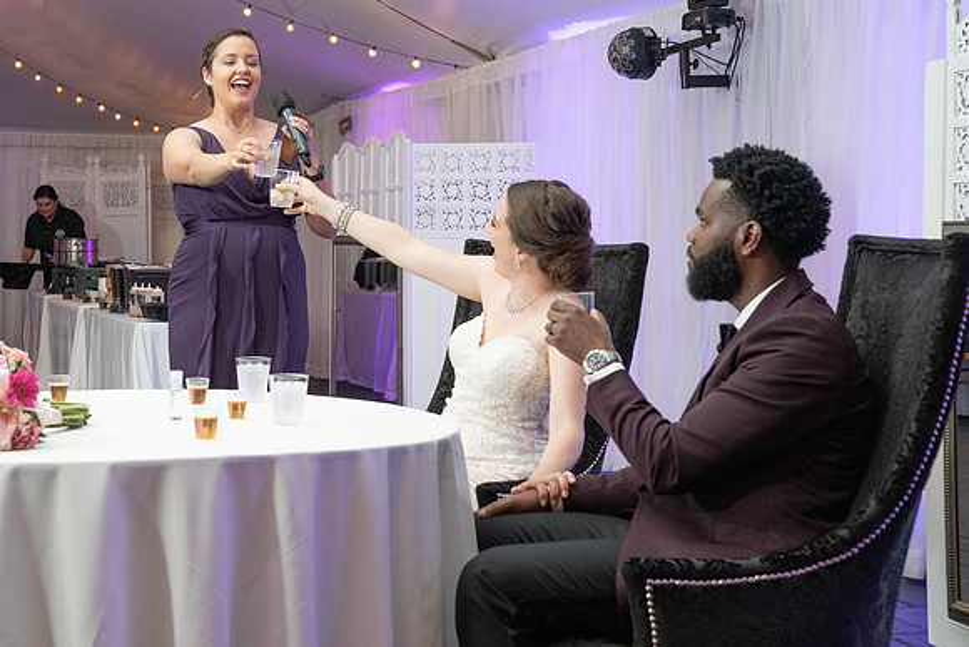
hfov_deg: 31.9
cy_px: 256
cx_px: 384
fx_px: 1691
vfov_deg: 21.6
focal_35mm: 63
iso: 2000
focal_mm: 52
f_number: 5.6
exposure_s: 1/100
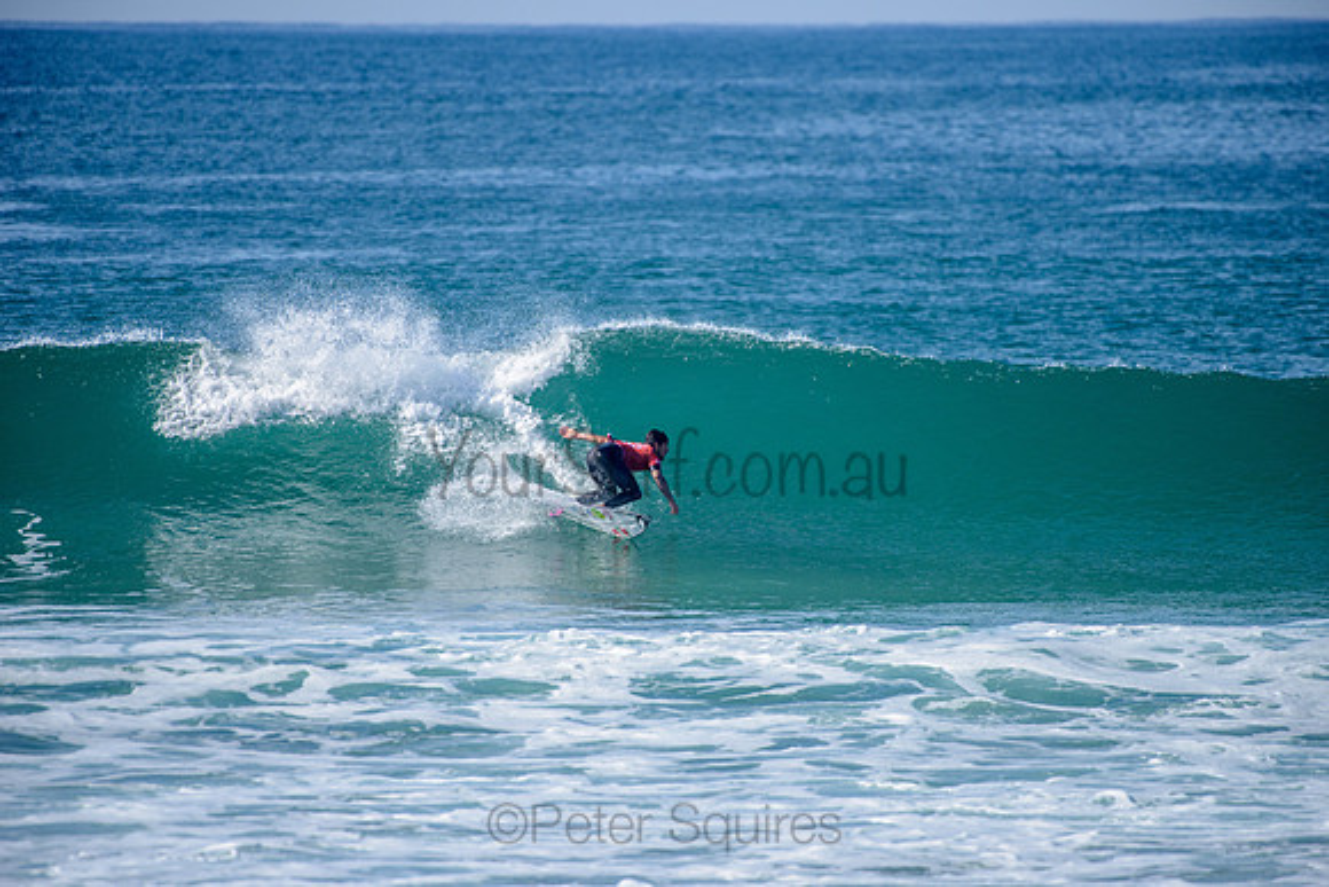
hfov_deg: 4.1
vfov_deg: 2.8
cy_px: 444
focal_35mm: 500
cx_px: 664
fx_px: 18462
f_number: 5.6
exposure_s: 1/2000
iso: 160
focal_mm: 500
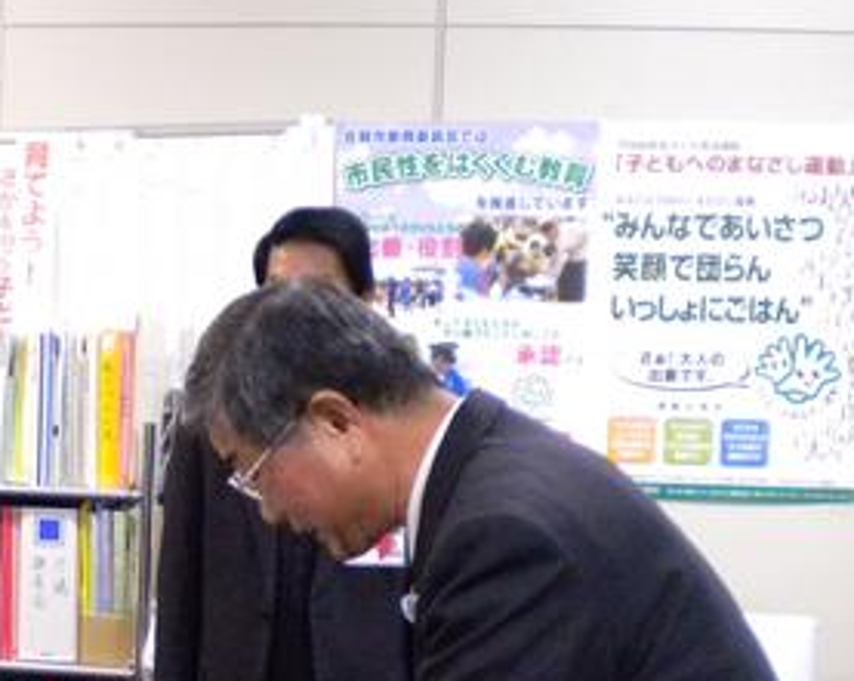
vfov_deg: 19.1
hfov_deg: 23.4
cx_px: 65
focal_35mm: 79
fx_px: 1995
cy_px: 598
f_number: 3.1
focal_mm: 6.3
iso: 682
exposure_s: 1/66.1
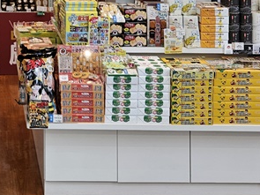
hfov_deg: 23.8
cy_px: -84
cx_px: -8
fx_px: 586
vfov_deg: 17.3
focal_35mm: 78
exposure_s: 1/120
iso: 50
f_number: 1.8
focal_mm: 5.4
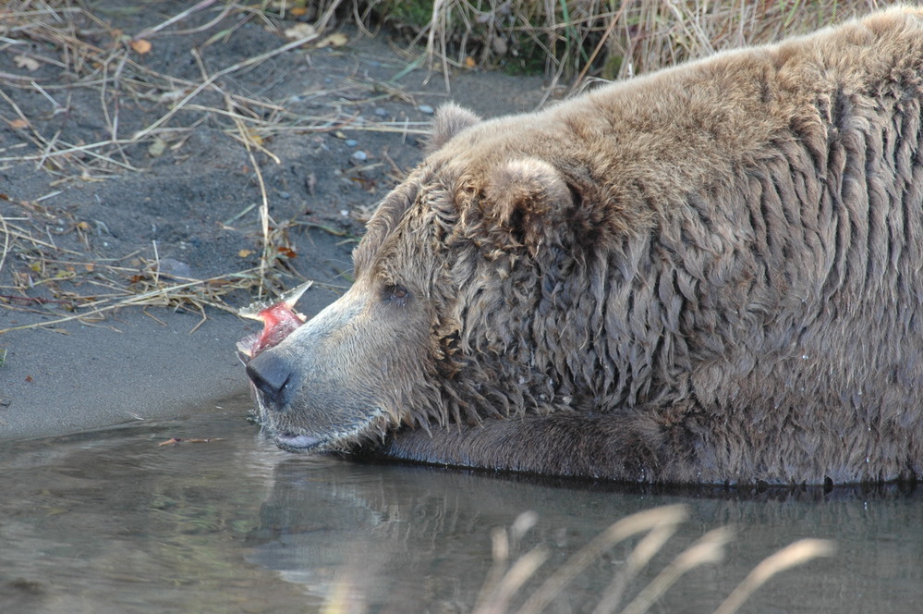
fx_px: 26894
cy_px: 307
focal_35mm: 1050
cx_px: 462
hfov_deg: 2.0
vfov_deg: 1.3
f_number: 5.6
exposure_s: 1/30
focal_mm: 700
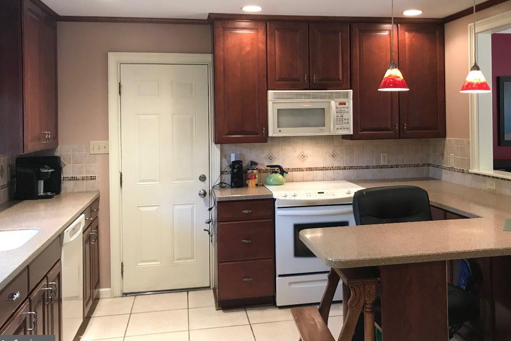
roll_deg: +1.4
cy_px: 123
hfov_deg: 52.9
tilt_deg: +1.6
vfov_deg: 36.6
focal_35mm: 36
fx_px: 511
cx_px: 294
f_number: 1.8
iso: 40
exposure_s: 1/20
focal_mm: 3.99
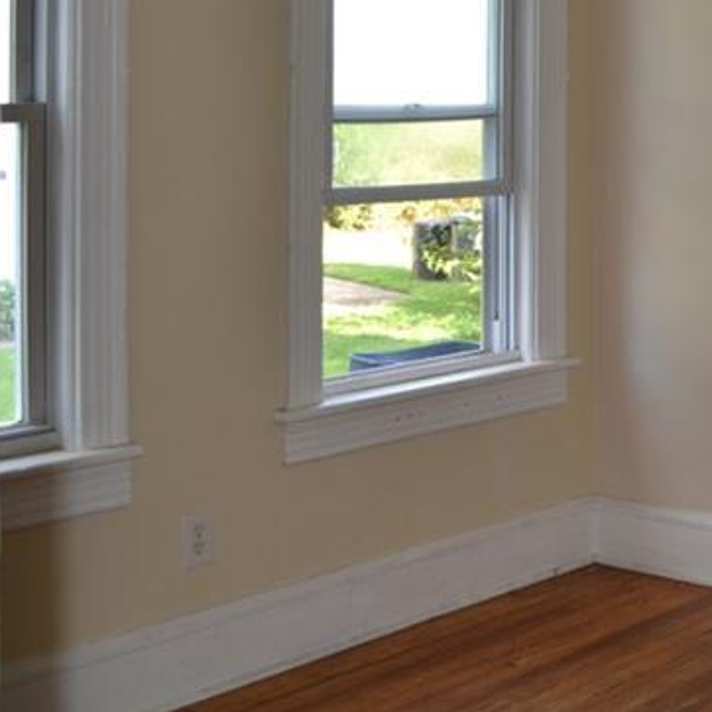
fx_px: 1675
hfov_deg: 21.7
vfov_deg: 23.3
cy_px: 67
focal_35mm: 72
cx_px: 919
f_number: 4
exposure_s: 1/125
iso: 400
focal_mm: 20
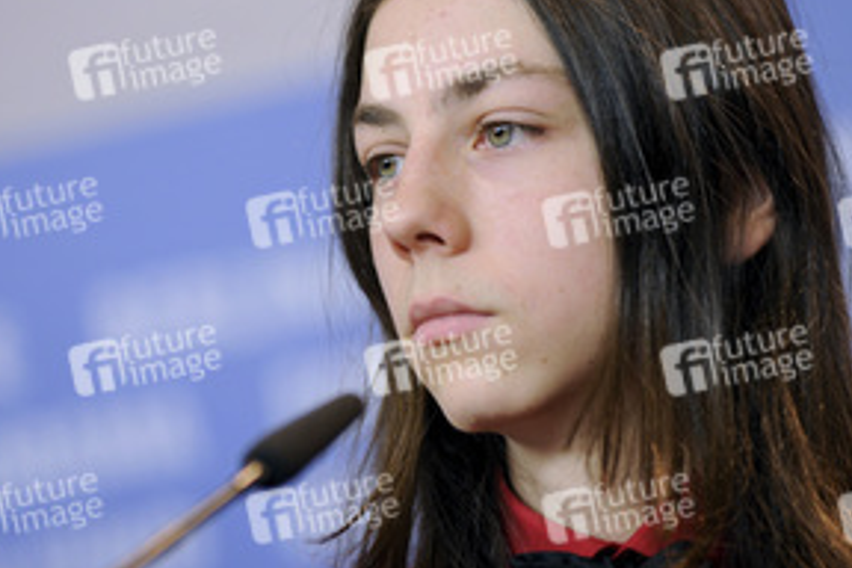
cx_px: 361
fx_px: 7383
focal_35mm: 312
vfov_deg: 4.4
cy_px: 287
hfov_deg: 6.6
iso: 1000
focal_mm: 200
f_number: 4
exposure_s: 1/250
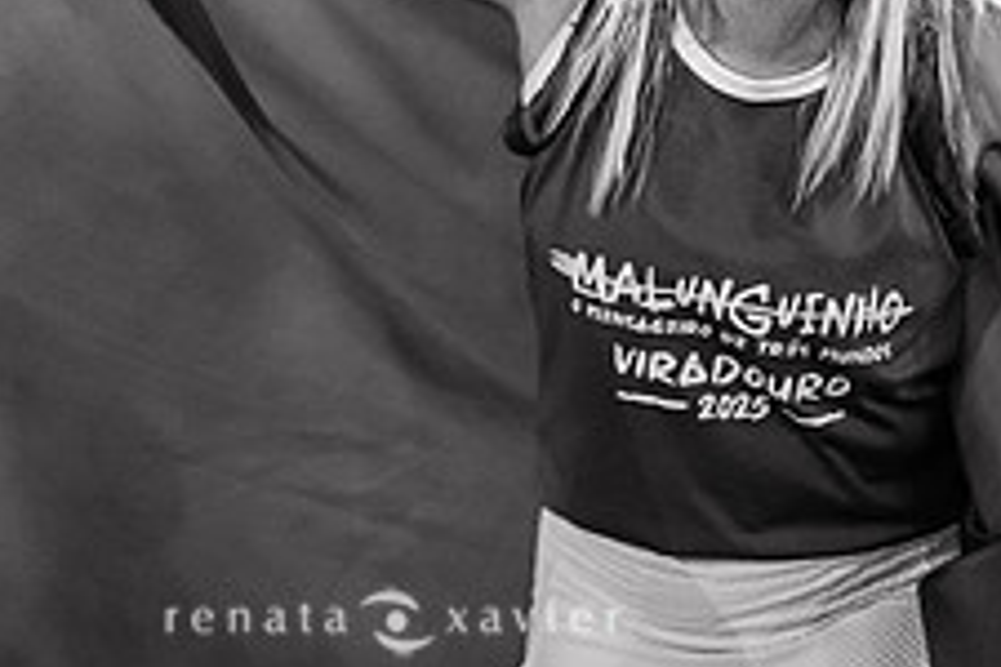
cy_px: -162
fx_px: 3587
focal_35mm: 129
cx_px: 387
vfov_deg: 10.4
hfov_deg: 15.9
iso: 2000
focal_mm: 50
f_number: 1.2
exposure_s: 1/320
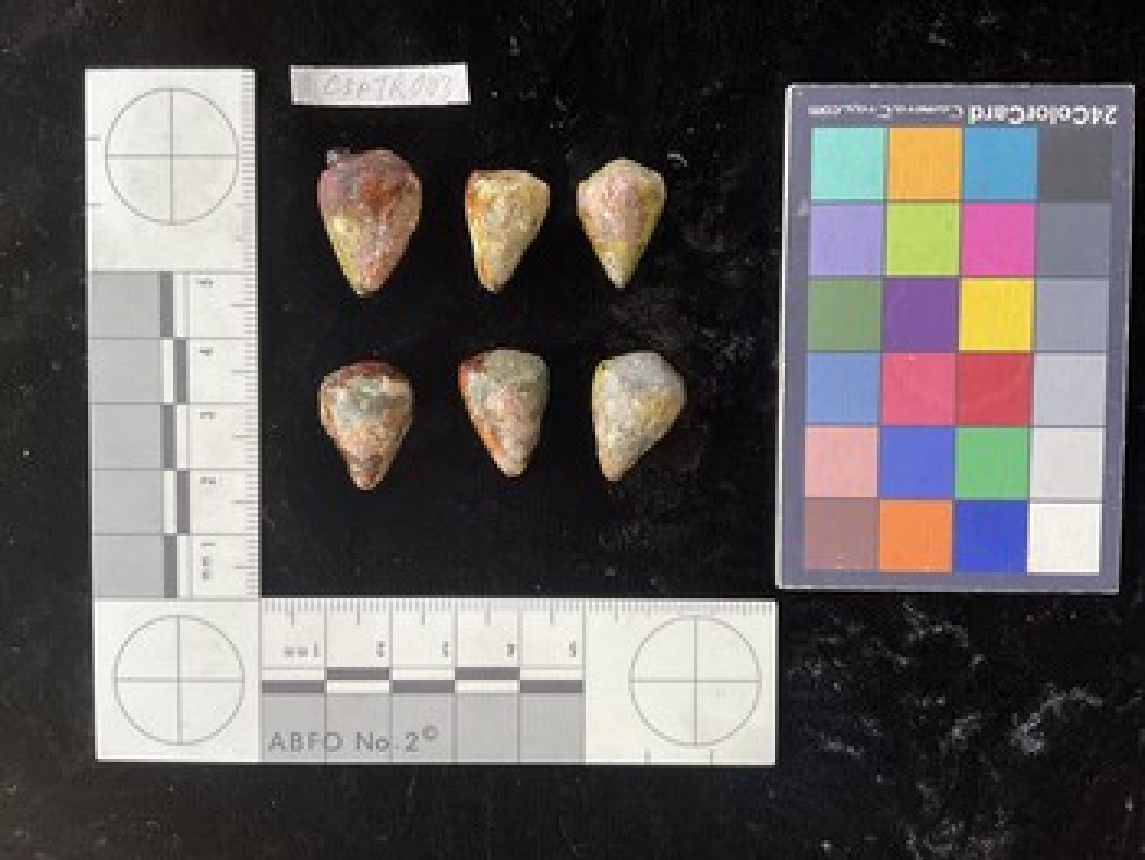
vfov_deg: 48.3
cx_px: 572
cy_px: 430
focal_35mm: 29
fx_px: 960
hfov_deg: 61.6
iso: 64
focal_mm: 3
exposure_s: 1/120
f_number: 1.8
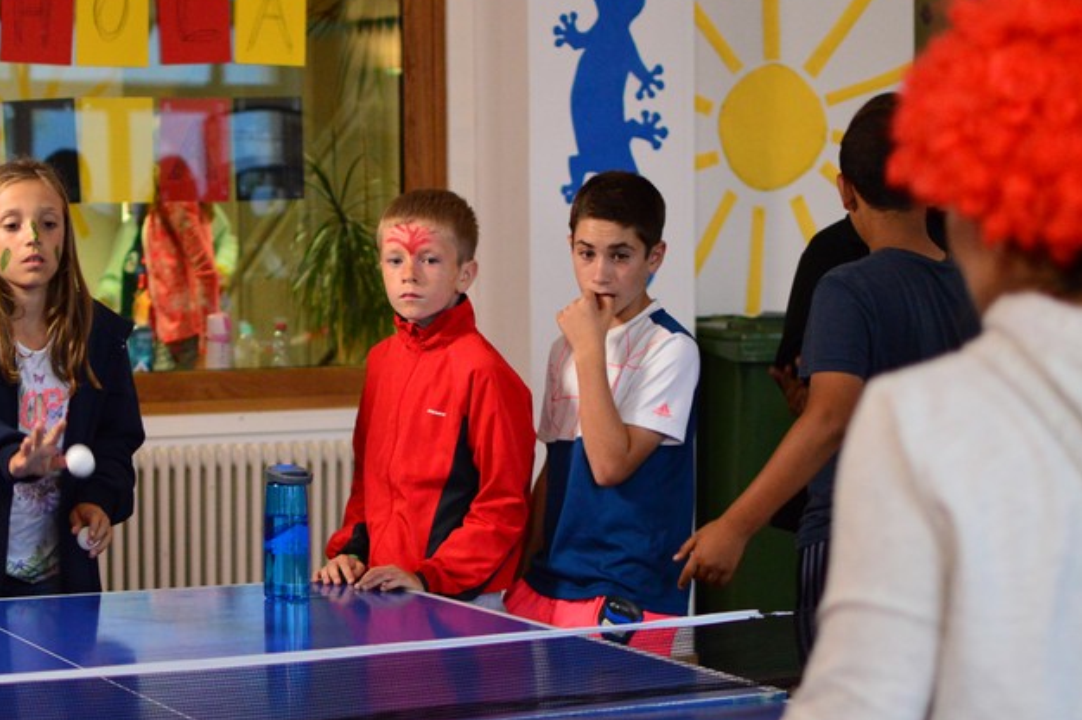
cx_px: 290
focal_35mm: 86
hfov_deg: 23.5
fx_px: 2578
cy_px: 424
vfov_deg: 15.9
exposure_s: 1/250
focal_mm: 35
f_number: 1.8
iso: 1600
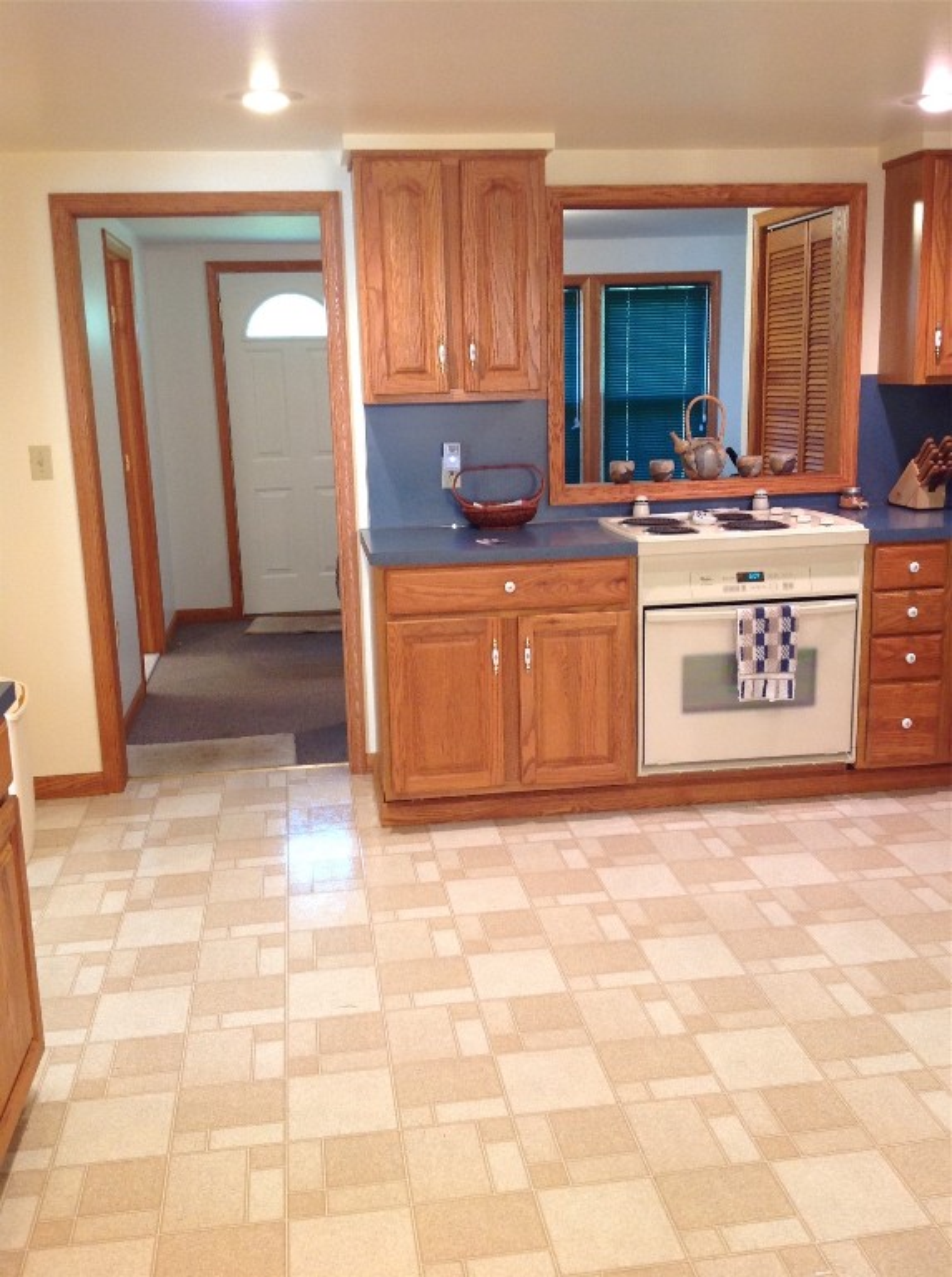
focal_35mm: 35
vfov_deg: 52.7
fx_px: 1288
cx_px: 476
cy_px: 638
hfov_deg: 40.6
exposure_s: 1/15
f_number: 2.4
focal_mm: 4.28
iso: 100
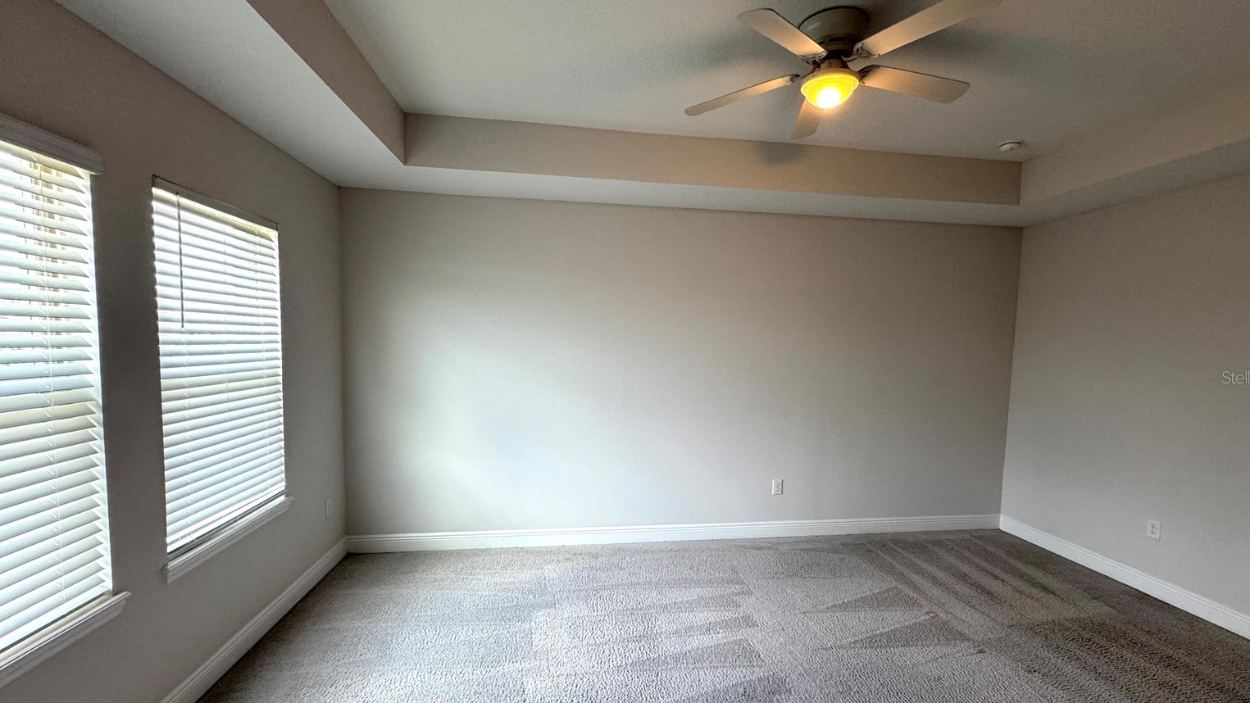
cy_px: 377
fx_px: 530
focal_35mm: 16
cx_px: 643
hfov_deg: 99.3
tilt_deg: -4.9
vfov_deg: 67.0
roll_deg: -1.1
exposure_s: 1/120
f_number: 2.2
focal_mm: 2.22
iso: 200
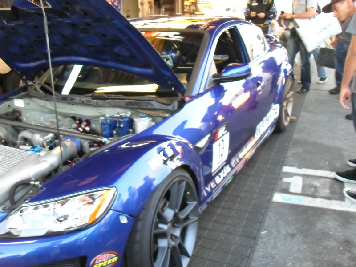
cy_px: 134
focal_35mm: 35
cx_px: 178
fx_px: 360
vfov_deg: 40.7
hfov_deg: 52.6
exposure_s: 1/30
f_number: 2.8
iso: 320
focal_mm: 6.2
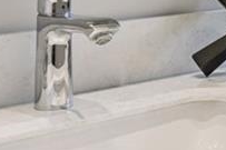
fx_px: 841
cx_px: 376
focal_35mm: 134
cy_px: -69
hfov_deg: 14.0
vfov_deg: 9.9
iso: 400
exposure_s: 1/25
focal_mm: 17
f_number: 9
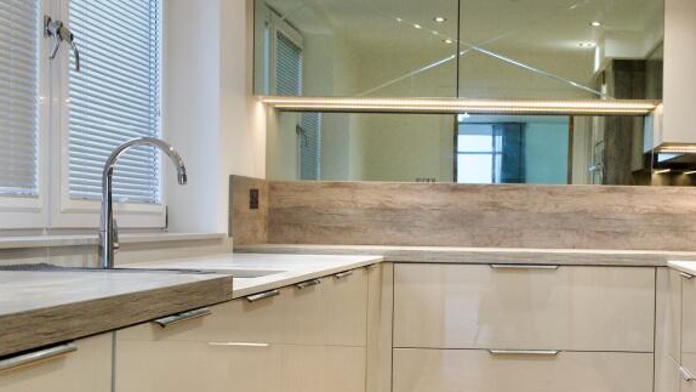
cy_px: 240
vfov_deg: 20.7
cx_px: 498
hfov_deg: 35.4
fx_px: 1070
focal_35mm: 58
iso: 4000
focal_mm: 31
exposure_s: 1/100
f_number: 6.3
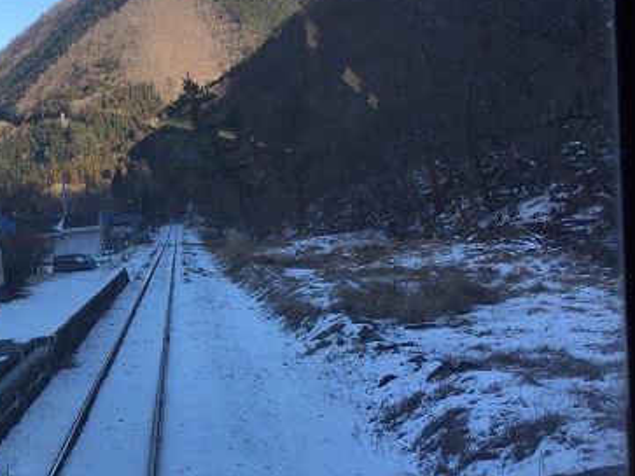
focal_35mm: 64
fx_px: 1174
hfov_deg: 28.6
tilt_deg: -4.5
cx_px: 16
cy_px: 303
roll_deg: +3.9
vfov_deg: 22.9
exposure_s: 1/514
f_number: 2.2
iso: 32
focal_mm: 4.15
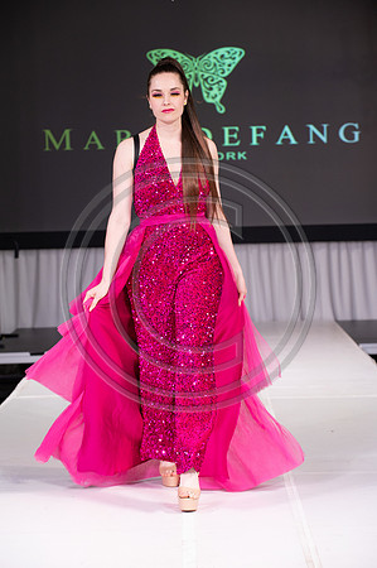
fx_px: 1606
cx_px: 188
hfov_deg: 13.4
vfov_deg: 20.0
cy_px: 284
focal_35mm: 102
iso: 2000
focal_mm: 102
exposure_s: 1/400
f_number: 5.6
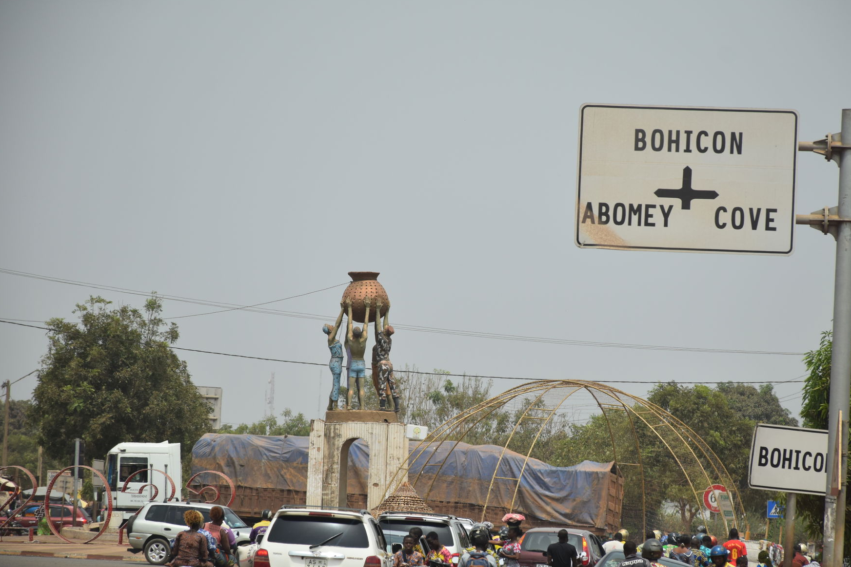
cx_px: 463
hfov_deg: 8.9
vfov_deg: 6.0
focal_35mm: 231
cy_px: 309
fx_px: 5461
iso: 200
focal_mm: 140
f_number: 8
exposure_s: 1/1000
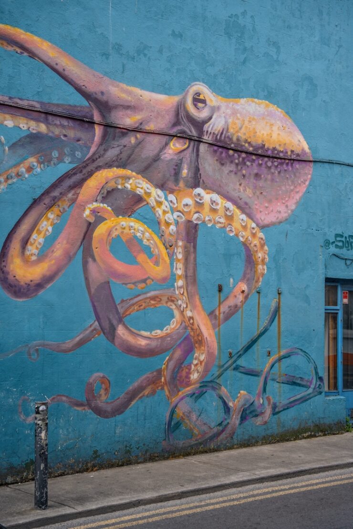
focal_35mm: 60
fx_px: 877
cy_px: 264
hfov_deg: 22.8
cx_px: 176
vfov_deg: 33.6
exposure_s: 1/1250
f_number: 2.8
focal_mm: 59.6
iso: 100
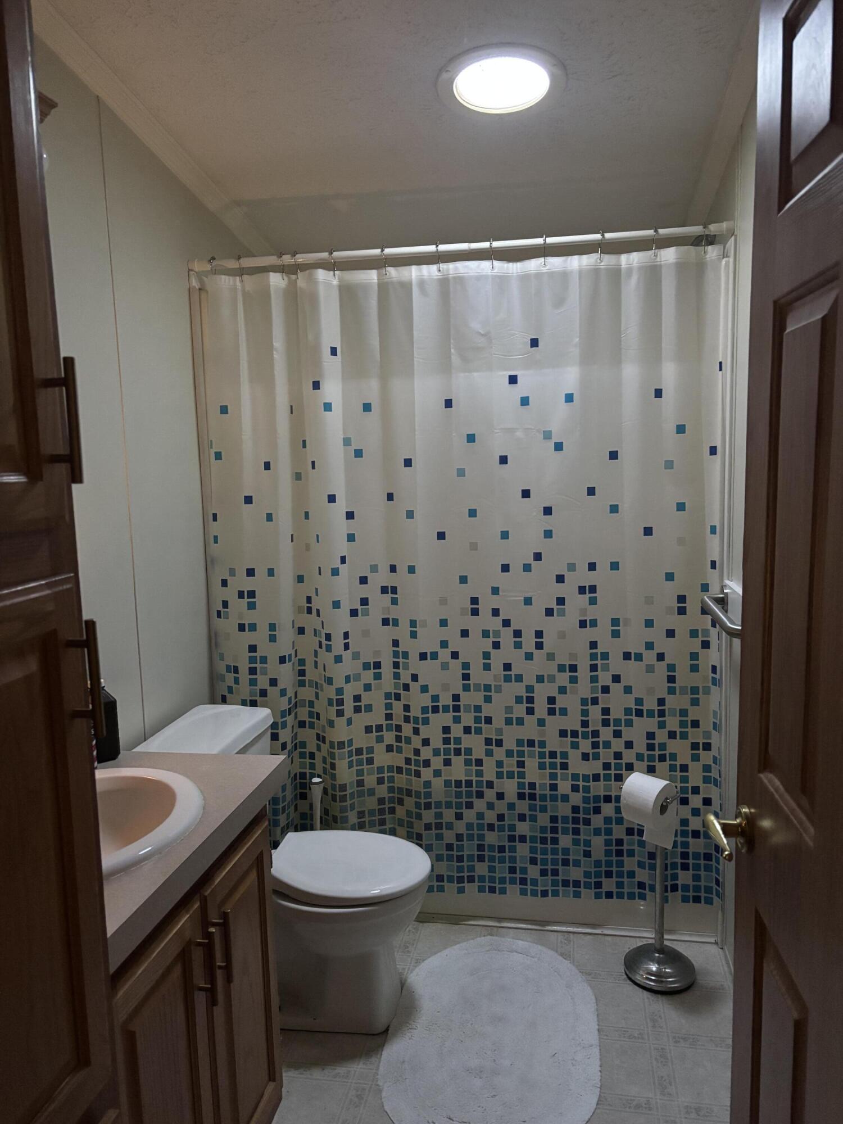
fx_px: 844
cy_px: 562
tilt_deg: -7.2
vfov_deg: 67.3
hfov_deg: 53.1
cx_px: 422
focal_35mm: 26
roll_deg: +1.0
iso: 800
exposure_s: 1/30
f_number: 1.6
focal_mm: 5.96
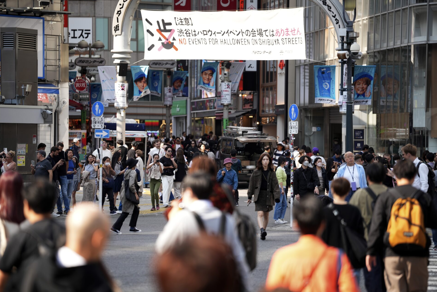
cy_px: 145
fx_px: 1991
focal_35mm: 164
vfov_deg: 8.4
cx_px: 217
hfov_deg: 12.5
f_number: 2.8
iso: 400
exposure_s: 1/1600
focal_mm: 163
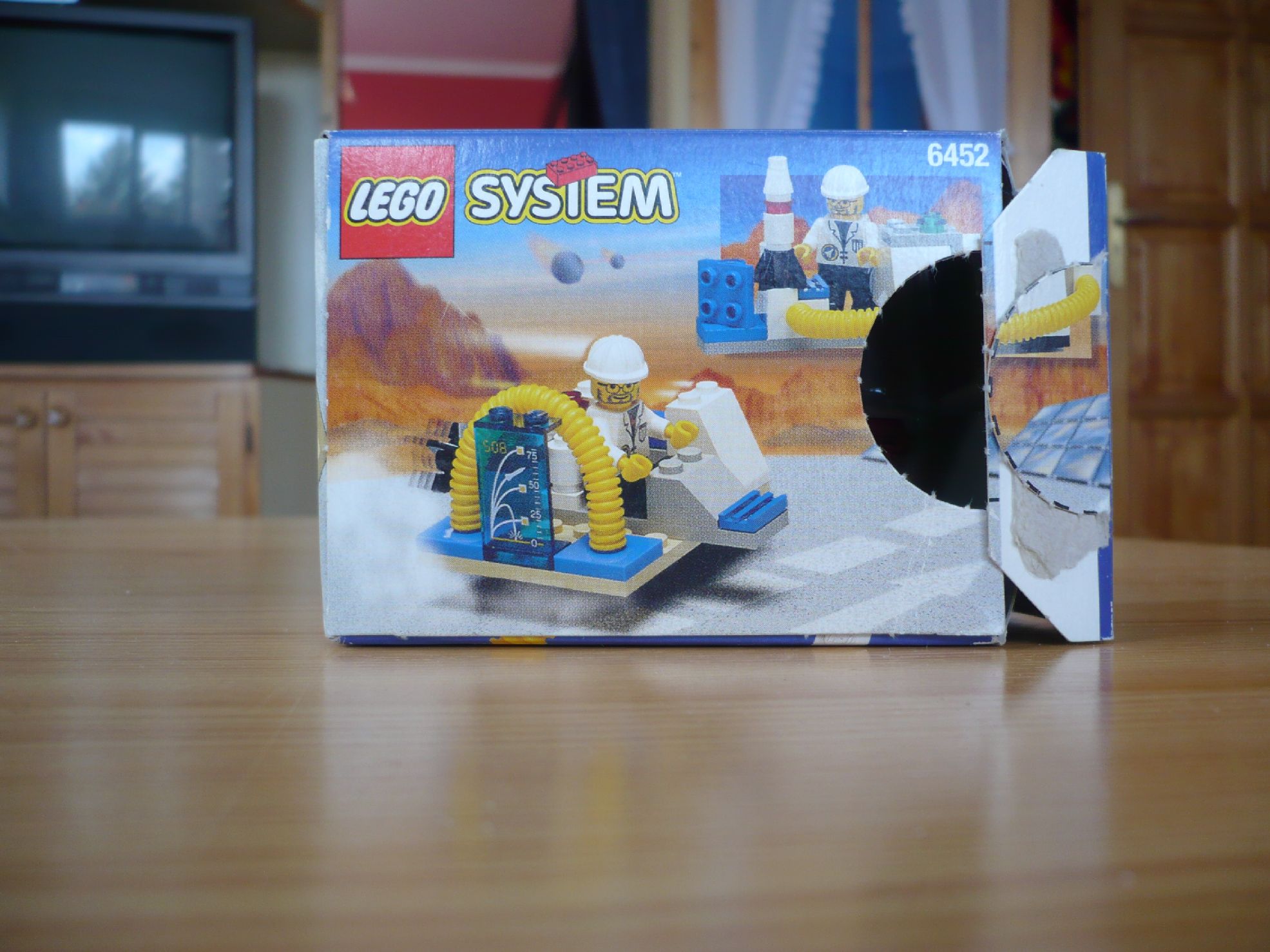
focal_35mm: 35
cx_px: 635
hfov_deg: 52.6
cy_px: 476
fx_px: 1284
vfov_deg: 40.7
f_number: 2.8
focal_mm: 5.8
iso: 100
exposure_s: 1/40
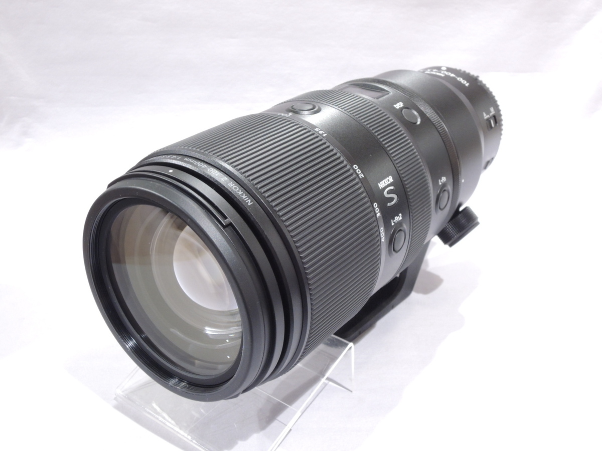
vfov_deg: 32.2
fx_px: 783
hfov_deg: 42.1
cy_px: 226
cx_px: 301
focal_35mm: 45
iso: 400
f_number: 5
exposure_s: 1/25
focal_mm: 8.1
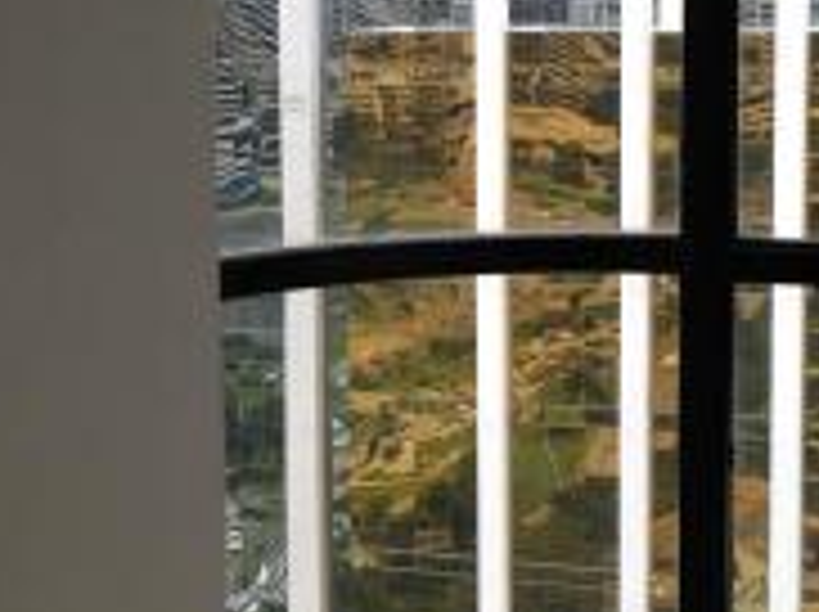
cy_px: 320
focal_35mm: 102
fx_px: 2410
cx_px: 333
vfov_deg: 14.5
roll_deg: +0.2
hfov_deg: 19.3
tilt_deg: -7.9
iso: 40
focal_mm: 4.15
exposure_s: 1/120
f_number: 2.2
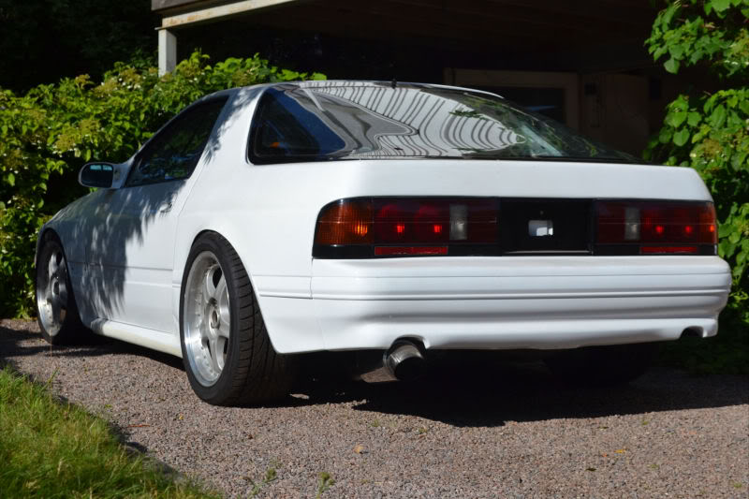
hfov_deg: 29.2
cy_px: 250
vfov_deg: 19.7
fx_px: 1435
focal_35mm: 69
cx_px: 374
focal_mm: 46
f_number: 9
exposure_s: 1/320
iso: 100
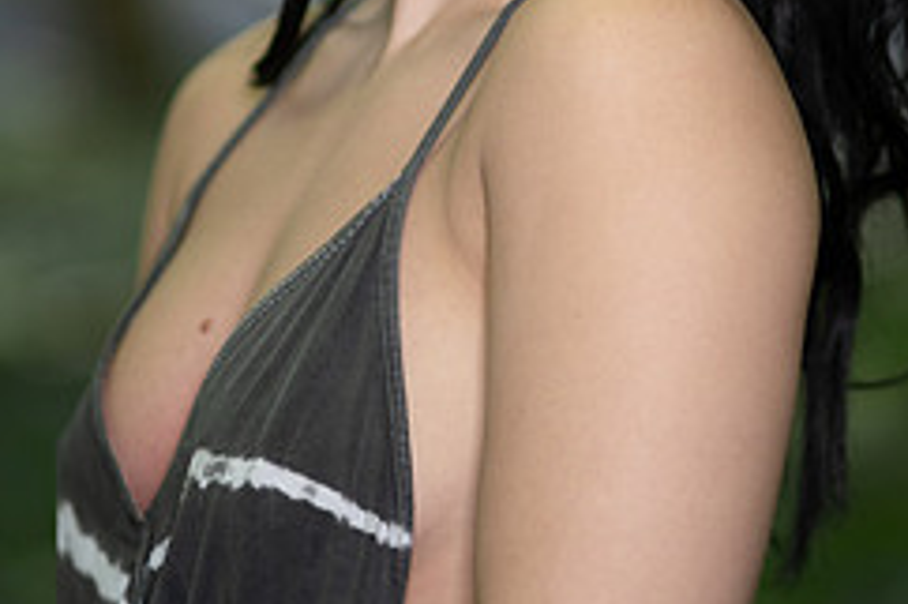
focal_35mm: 237
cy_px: -98
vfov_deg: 5.8
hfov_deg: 8.7
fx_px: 5973
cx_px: 499
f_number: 1.4
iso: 100
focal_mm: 85
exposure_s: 1/4000
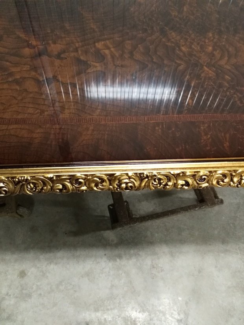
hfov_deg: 49.7
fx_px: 263
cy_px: 162
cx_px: 122
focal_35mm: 28
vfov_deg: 63.5
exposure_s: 1/33
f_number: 2
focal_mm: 2.96
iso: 1010
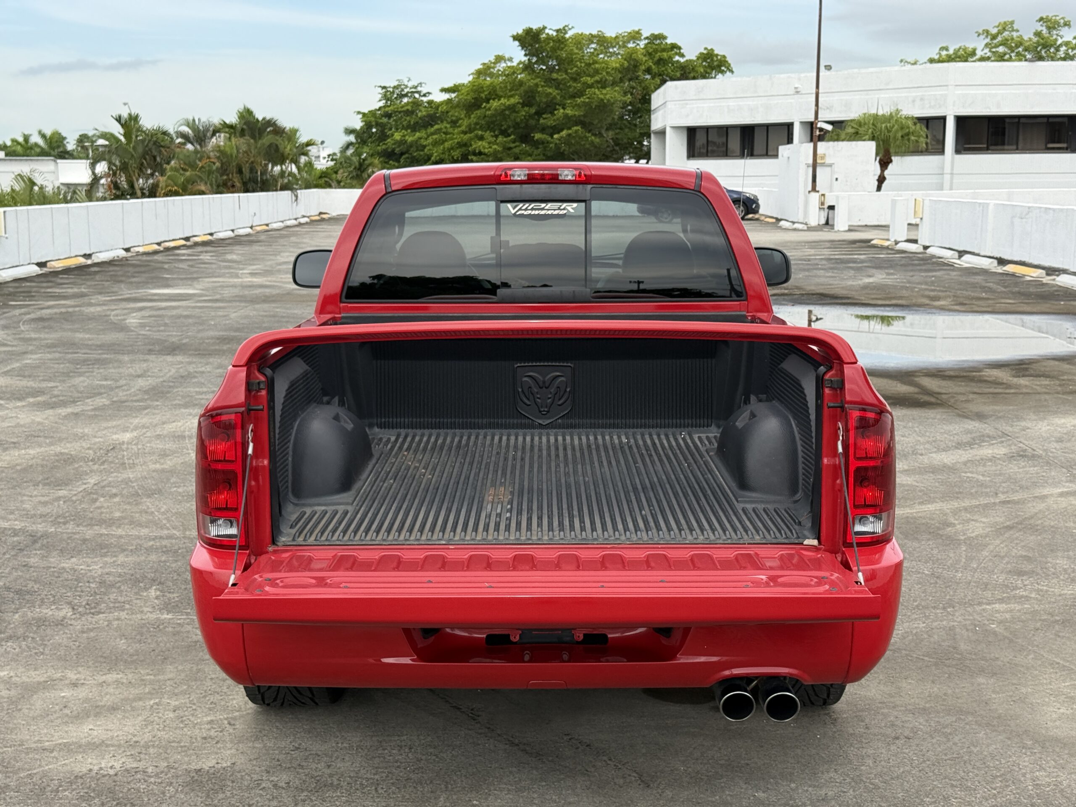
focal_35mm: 48
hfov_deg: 39.7
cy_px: 404
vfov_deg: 30.3
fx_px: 1492
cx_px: 538
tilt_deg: -8.0
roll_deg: +0.2
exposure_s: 1/2342
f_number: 1.78
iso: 100
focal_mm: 6.76
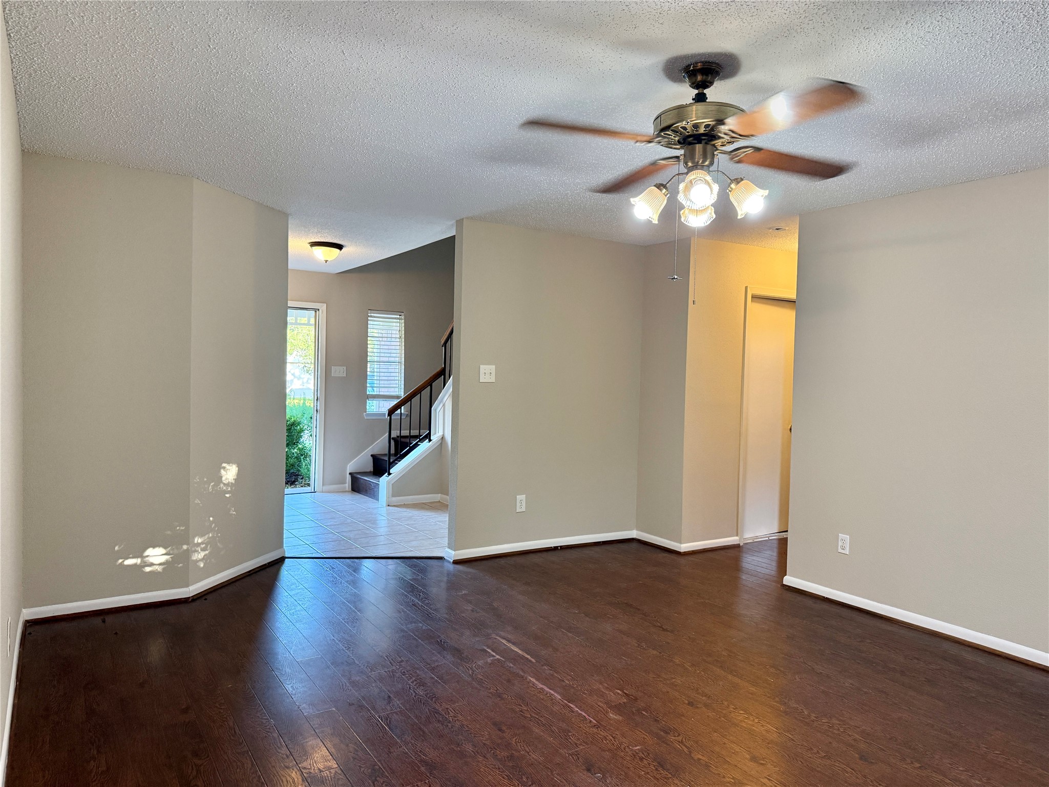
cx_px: 524
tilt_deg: -1.3
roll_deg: -1.5
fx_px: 727
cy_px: 394
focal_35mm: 24
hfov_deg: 71.6
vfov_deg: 56.8
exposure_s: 1/120
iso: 320
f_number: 1.78
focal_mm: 6.76
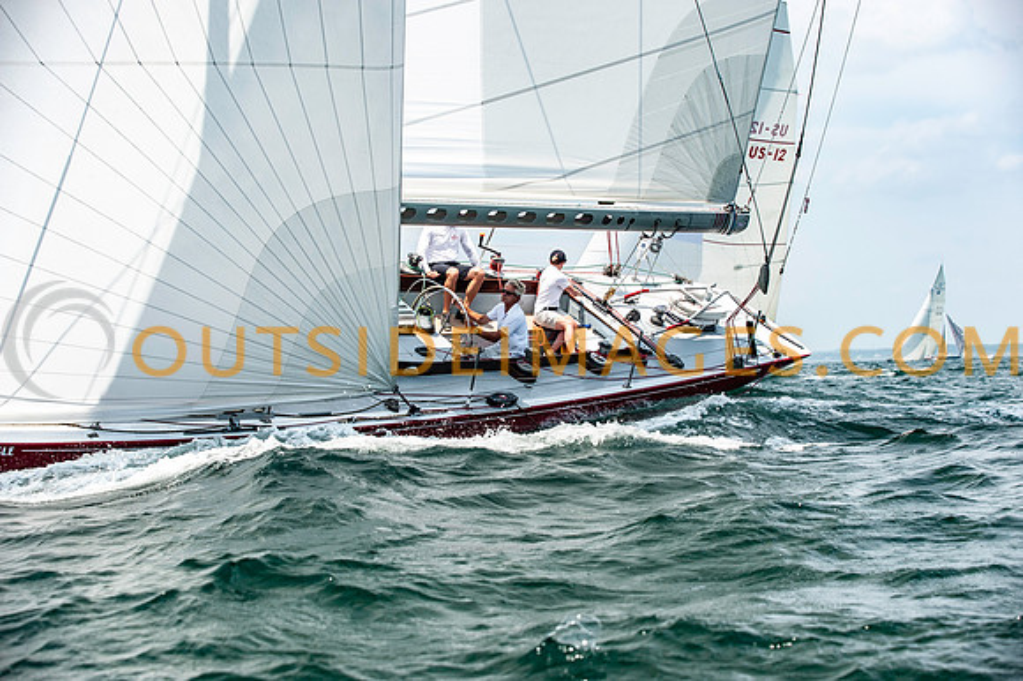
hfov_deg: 25.4
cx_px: 512
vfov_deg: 17.0
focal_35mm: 80
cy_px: 340
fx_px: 2272
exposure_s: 1/2500
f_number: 5
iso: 320
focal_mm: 80
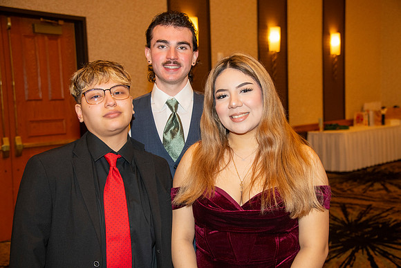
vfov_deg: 24.6
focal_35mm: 55
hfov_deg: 36.2
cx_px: 200
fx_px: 613
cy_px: 134
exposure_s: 1/60
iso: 2000
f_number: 5.6
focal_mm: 55
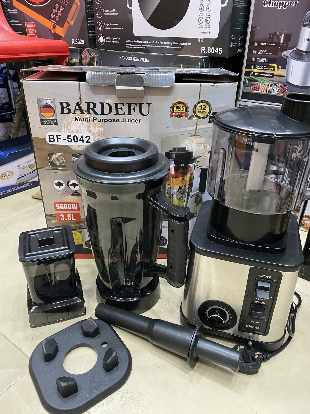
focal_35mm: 26
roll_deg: -1.6
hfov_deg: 53.1
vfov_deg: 67.3
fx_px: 310
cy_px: 207
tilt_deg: -28.4
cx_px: 155
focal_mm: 4.25
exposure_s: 1/50
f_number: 1.8
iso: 400
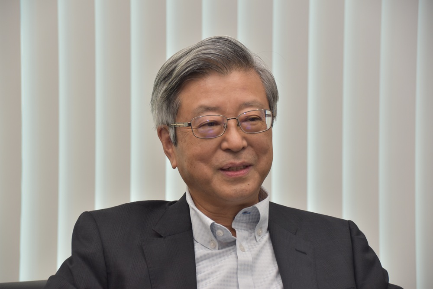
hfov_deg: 18.2
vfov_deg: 12.2
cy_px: 144
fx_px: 1353
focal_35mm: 112
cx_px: 216
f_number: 5.6
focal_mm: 75
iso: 320
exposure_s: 1/125
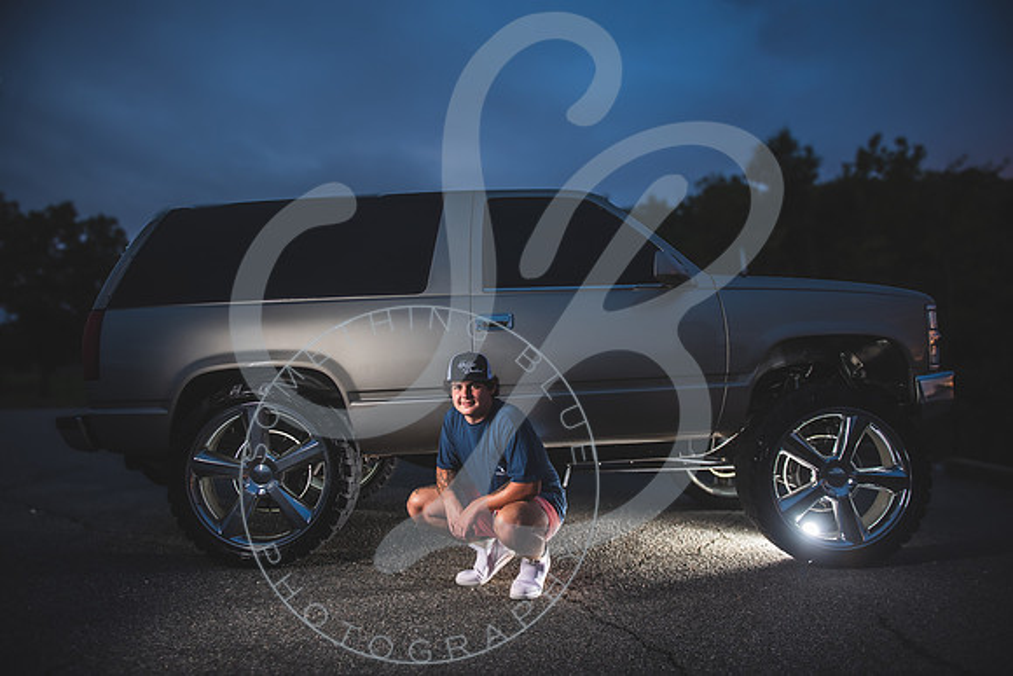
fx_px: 675
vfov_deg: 53.2
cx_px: 506
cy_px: 338
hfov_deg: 73.7
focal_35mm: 24
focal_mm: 24
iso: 100
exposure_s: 1/250
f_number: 2.8
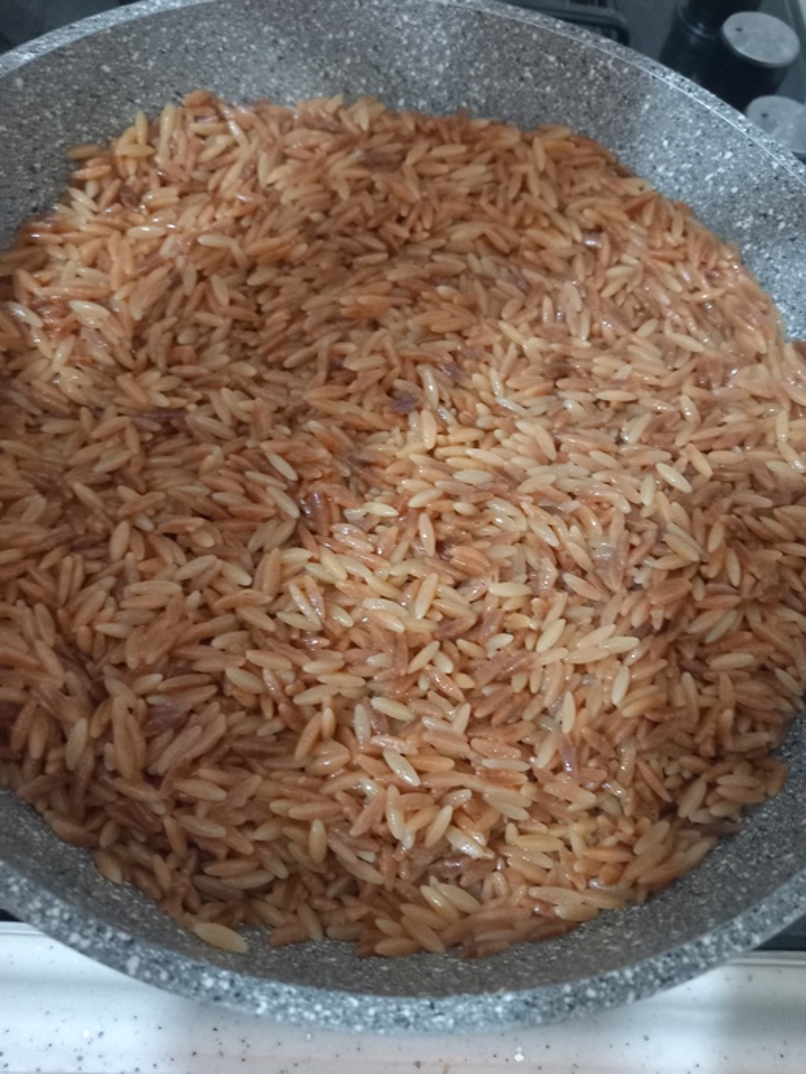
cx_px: 403
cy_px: 537
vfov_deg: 65.3
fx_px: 838
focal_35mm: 27
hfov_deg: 51.4
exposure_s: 1/14.3
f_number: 1.8
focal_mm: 4
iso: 1250
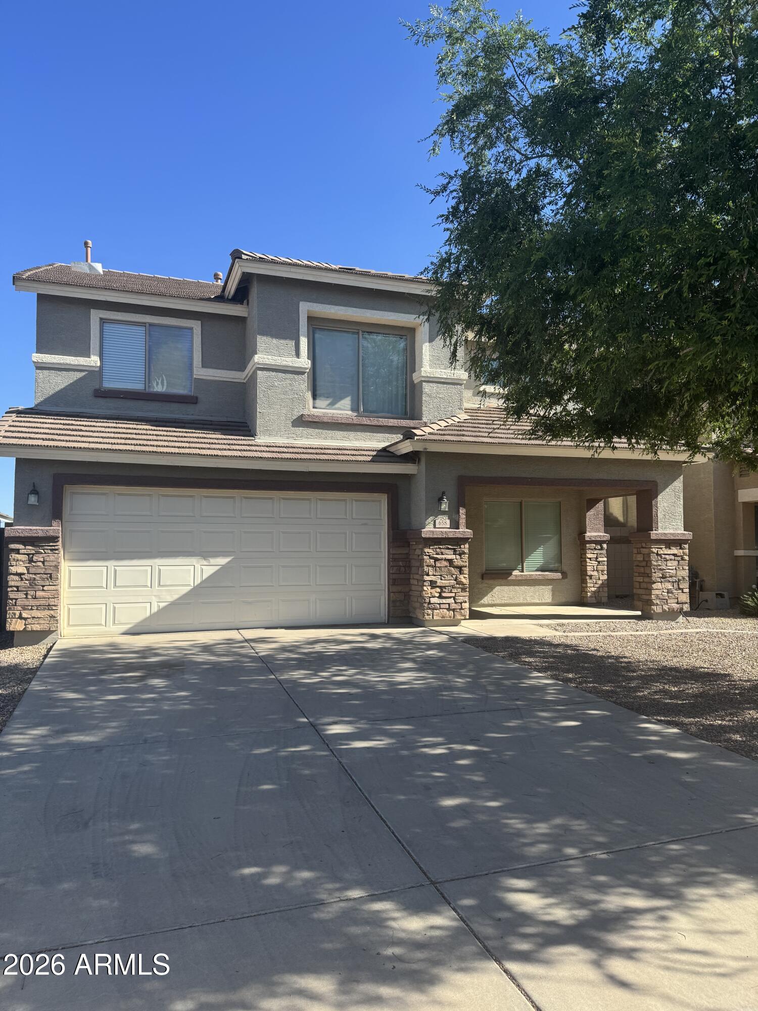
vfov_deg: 71.6
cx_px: 379
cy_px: 506
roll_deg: -0.2
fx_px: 701
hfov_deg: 56.8
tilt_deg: +3.5
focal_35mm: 24
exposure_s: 1/2331
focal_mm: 6.76
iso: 80
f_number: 1.78
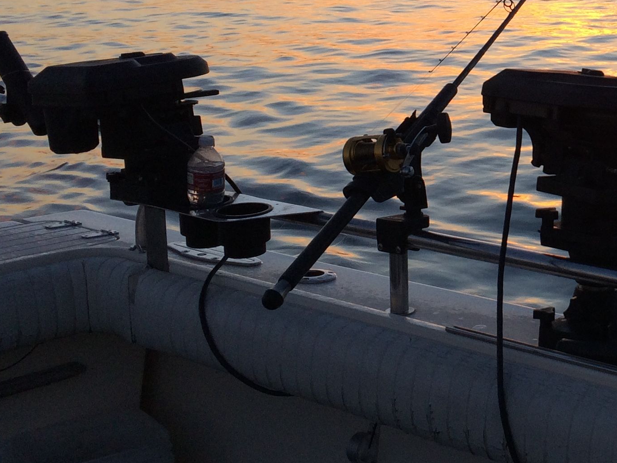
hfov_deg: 26.6
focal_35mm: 69
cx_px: 621
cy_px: 79
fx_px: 1230
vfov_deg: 21.0
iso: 32
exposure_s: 1/461
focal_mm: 4.15
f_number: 2.2
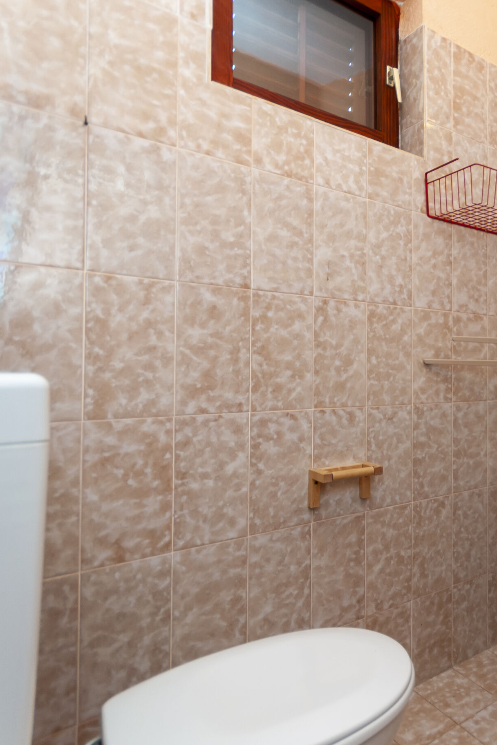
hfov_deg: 43.3
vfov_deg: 76.1
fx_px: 476
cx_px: 542
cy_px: 373
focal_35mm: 23
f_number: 4
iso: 100
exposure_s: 1/60
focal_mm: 10
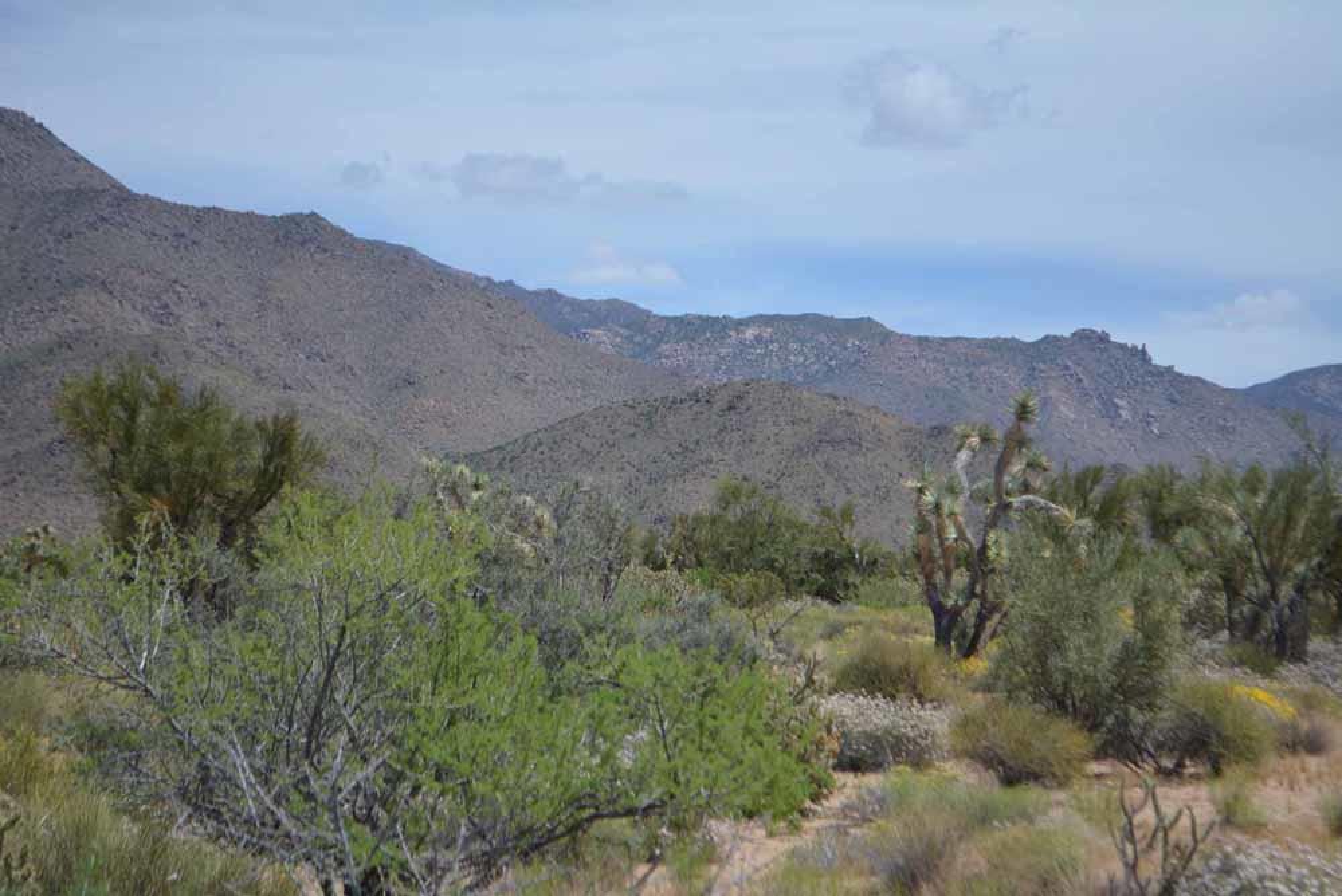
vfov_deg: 16.6
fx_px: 3077
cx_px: 671
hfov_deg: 24.6
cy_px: 448
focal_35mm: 82
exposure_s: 1/1250
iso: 200
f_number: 5.6
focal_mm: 55
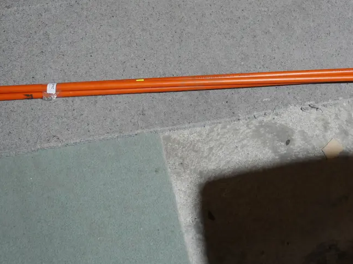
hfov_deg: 37.3
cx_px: 218
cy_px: 68
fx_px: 520
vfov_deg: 28.2
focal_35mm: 51
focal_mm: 16
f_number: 3.6
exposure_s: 1/60
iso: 400
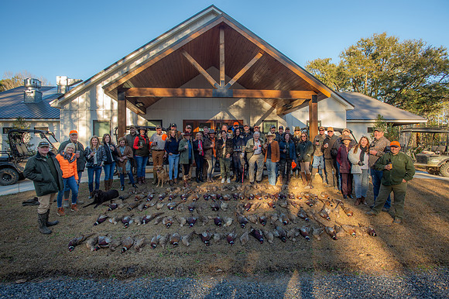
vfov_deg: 64.5
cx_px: 224
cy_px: 150
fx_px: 237
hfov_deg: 86.9
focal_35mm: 19
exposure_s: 1/125
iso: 160
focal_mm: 19
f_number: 5.6
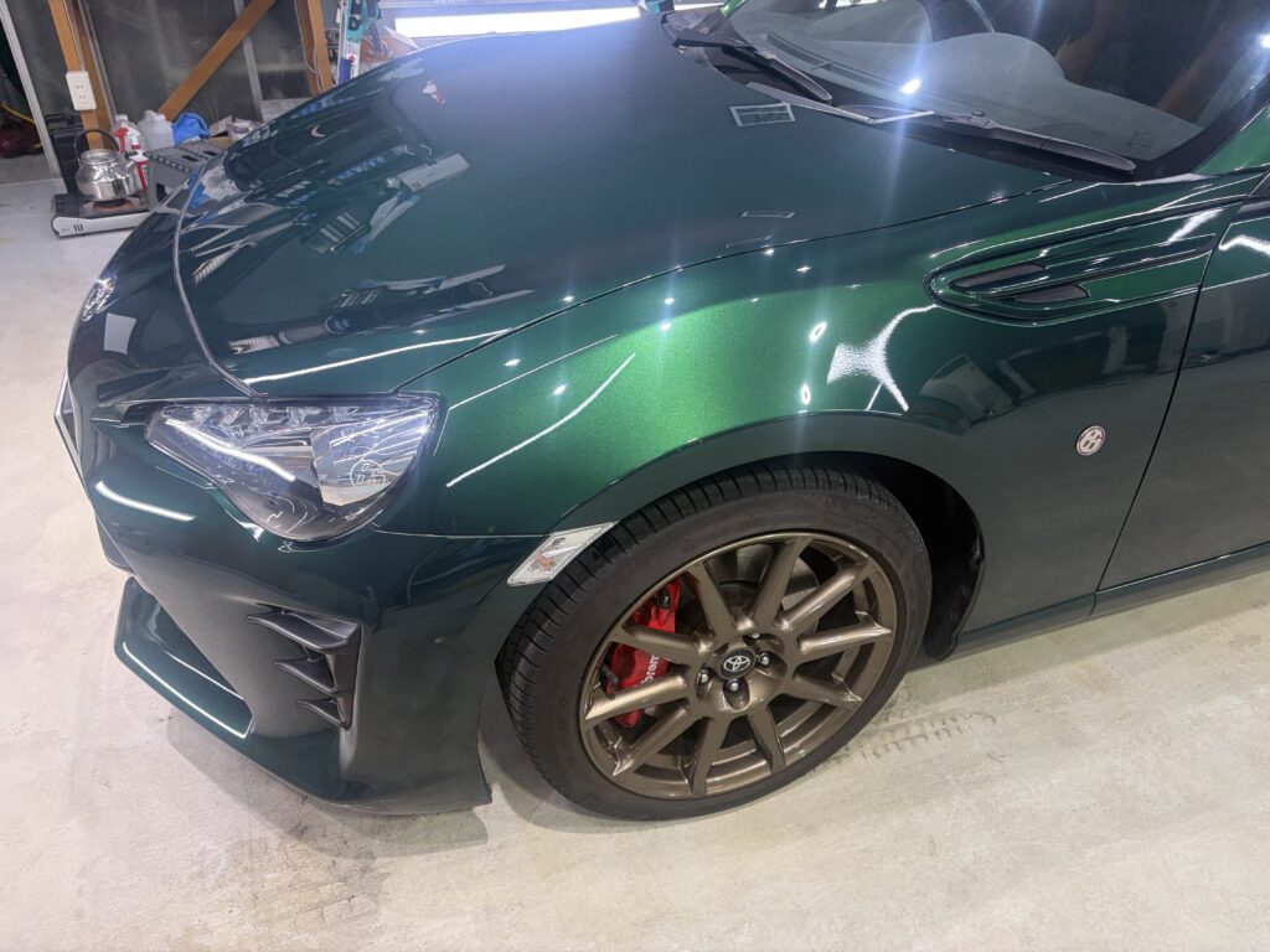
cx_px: 635
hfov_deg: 67.3
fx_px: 954
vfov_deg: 53.1
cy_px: 476
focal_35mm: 26
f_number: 1.6
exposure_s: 1/120
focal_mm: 5.96
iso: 125
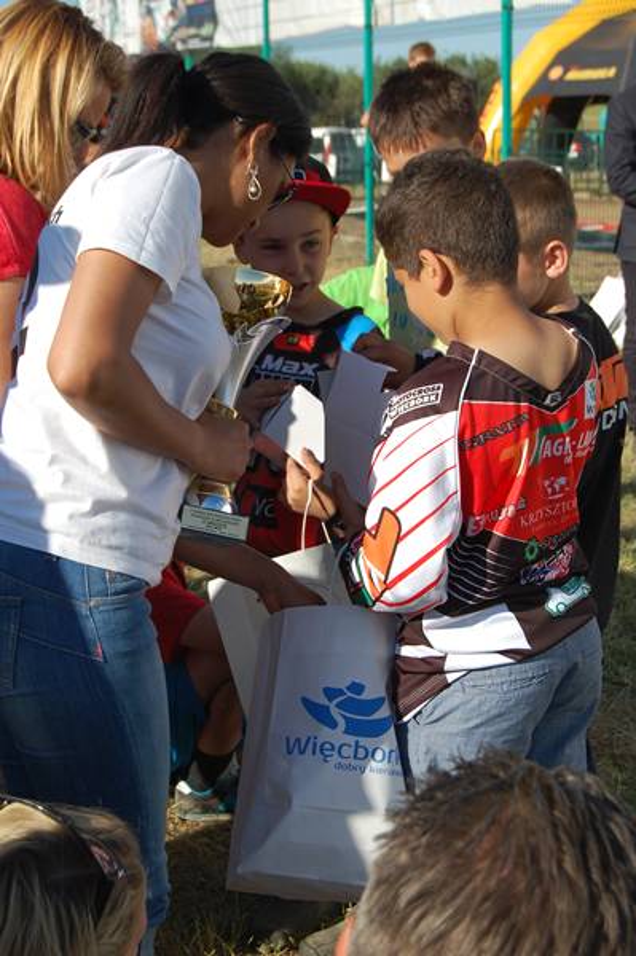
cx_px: 318
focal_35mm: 68
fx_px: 1792
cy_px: 478
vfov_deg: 29.9
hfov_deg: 20.1
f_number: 10
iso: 200
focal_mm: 45
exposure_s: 1/400
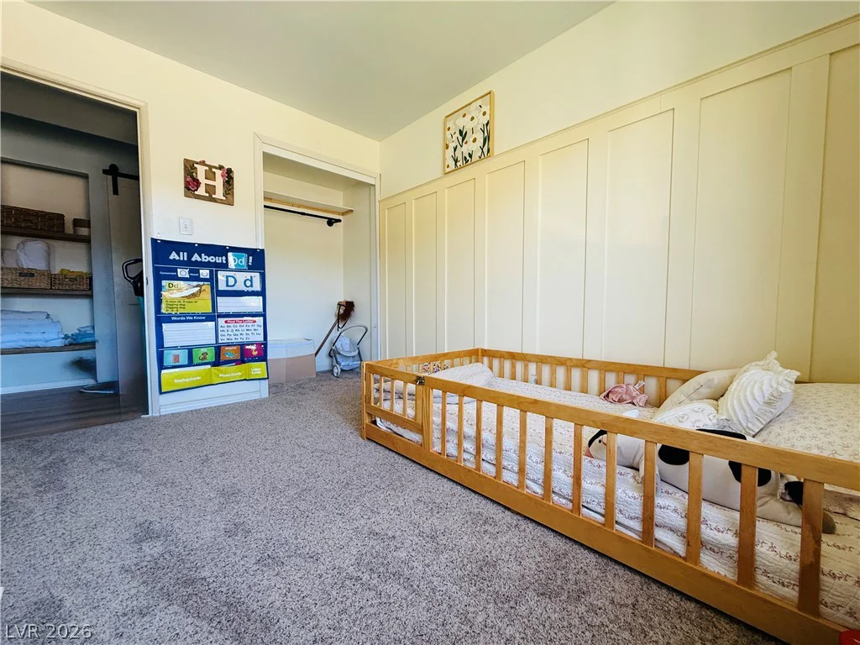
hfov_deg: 102.1
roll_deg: -0.8
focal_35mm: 14
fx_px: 348
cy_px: 322
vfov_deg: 85.7
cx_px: 430
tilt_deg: -2.5
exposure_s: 1/99
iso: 160
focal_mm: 2.22
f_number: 2.2
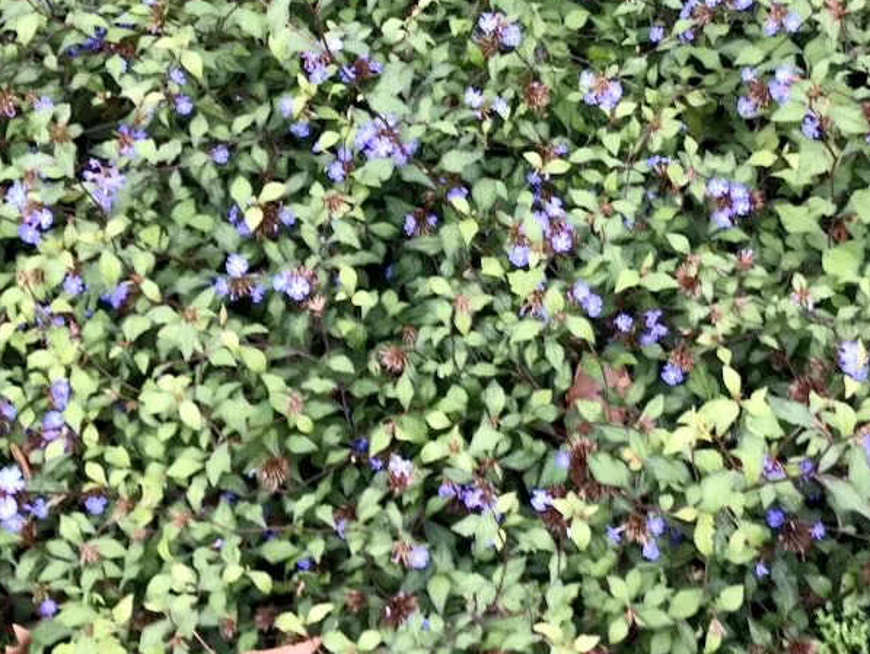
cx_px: 530
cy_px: 272
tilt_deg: -38.4
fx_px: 1208
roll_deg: -1.6
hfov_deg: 39.4
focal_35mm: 48
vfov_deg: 30.3
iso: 25
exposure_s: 1/100
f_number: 1.8
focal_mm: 3.99
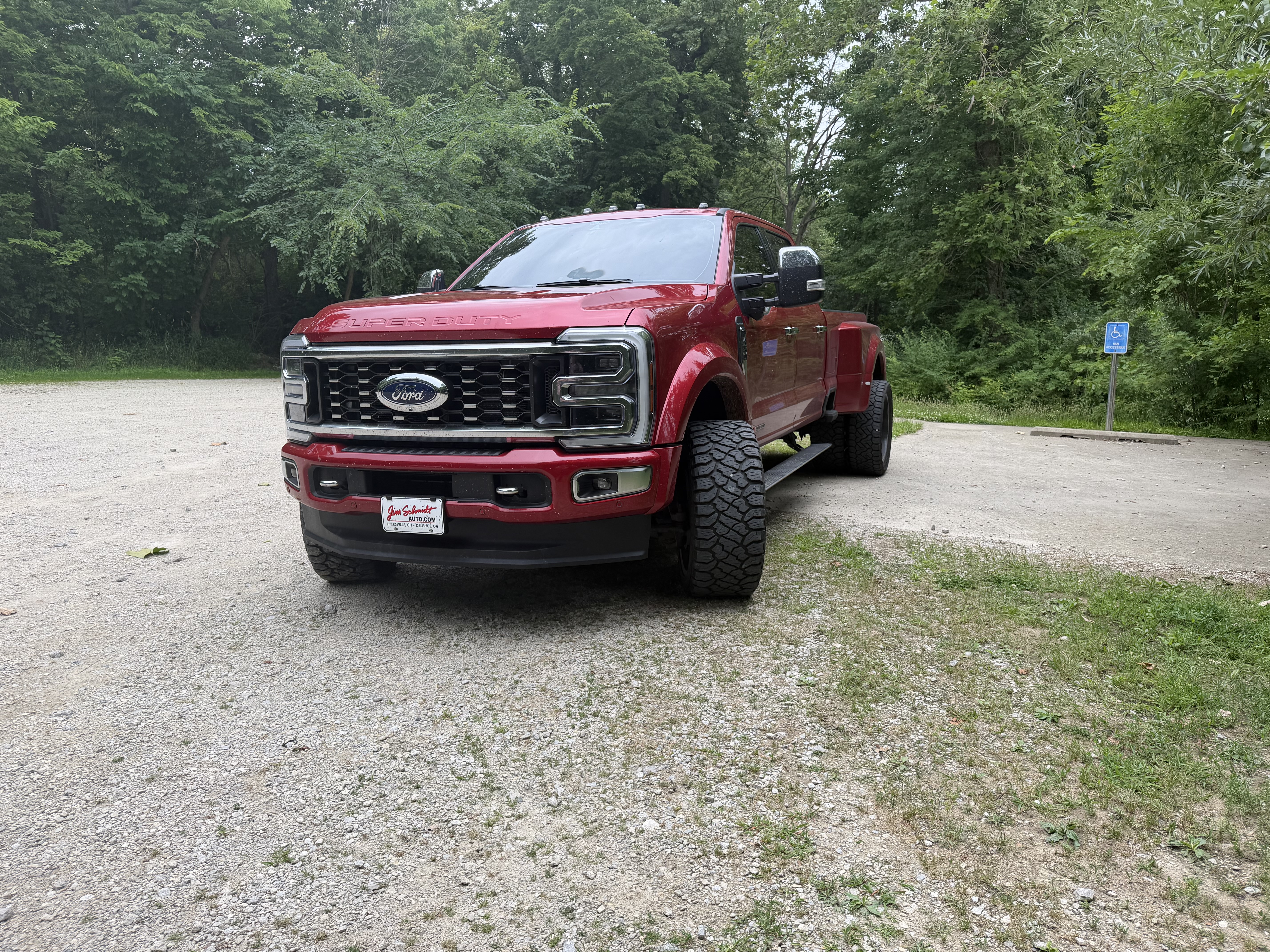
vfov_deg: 56.8
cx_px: 635
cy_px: 476
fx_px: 881
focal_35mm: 24
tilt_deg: -7.6
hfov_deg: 71.6
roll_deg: -2.3
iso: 80
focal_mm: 6.76
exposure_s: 1/453
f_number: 1.78
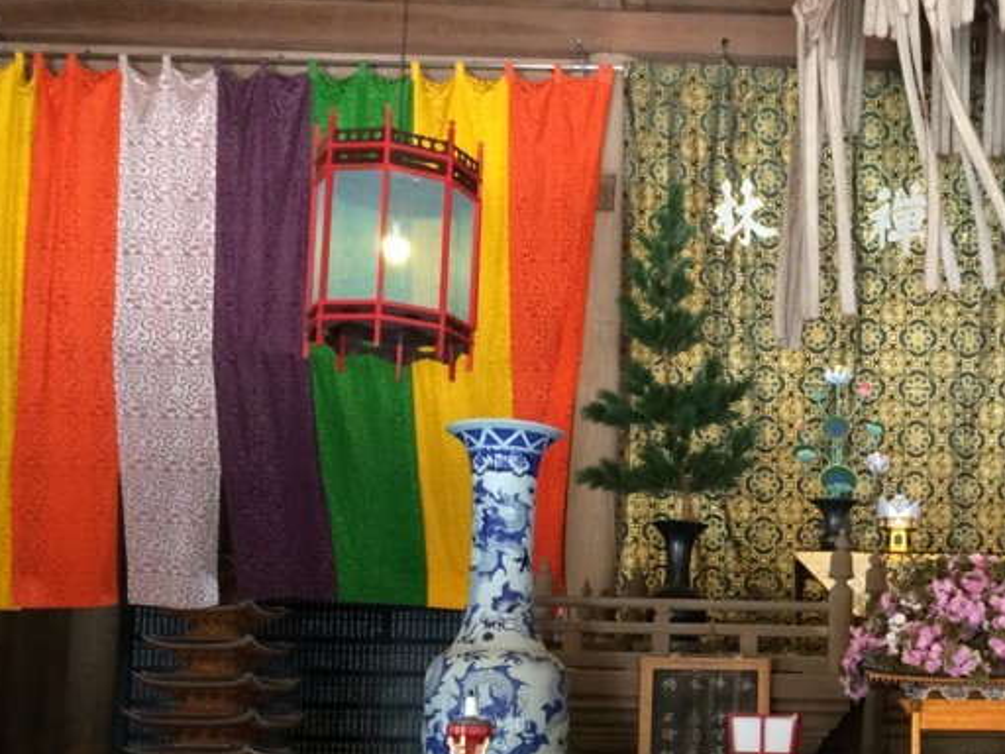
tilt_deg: +3.2
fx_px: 1684
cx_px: 960
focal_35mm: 58
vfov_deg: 24.8
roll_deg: -0.6
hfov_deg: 31.2
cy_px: 619
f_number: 2.2
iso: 125
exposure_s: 1/30
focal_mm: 4.15
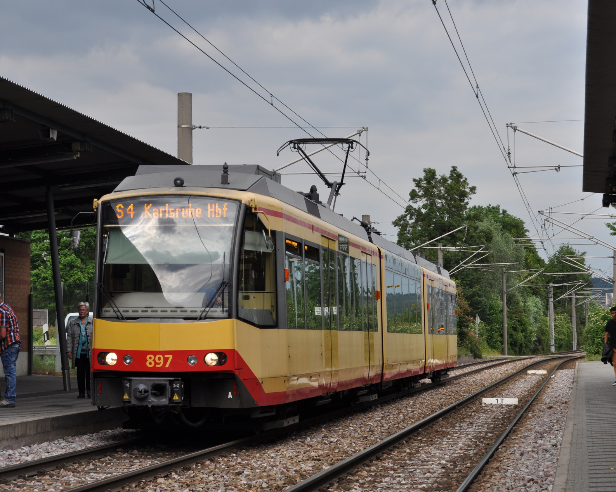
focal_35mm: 94
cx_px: 308
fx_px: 1706
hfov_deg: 20.5
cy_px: 246
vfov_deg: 16.4
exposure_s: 1/200
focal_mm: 55
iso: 200
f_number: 7.1
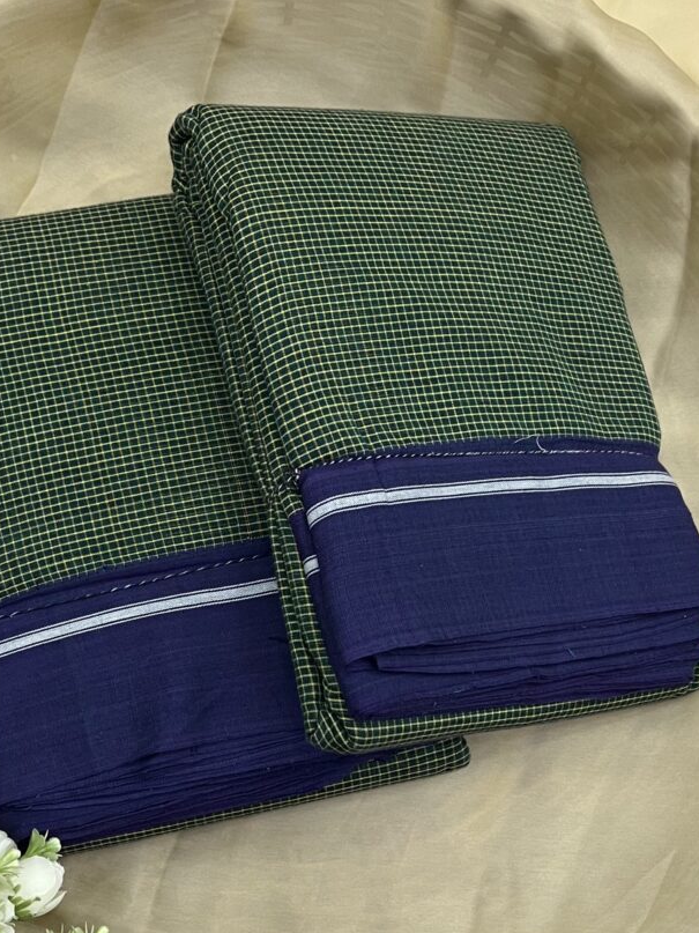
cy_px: 498
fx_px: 889
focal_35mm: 33
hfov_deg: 42.6
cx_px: 267
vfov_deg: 55.3
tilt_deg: -76.8
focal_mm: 5.1
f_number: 1.6
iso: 80
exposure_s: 1/50
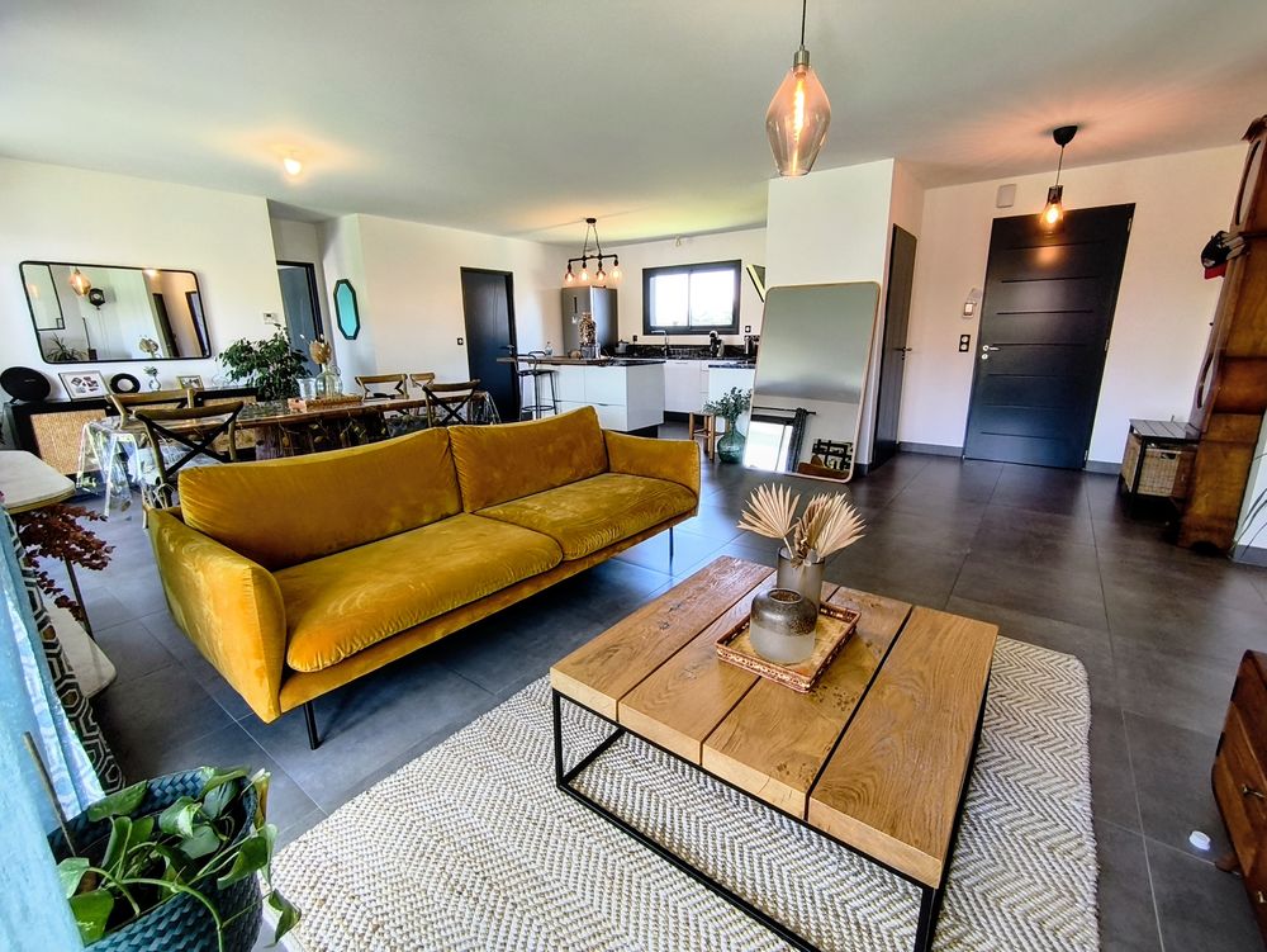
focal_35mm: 15
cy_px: 476
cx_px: 634
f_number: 2.2
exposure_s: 1/50
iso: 80
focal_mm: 1.65
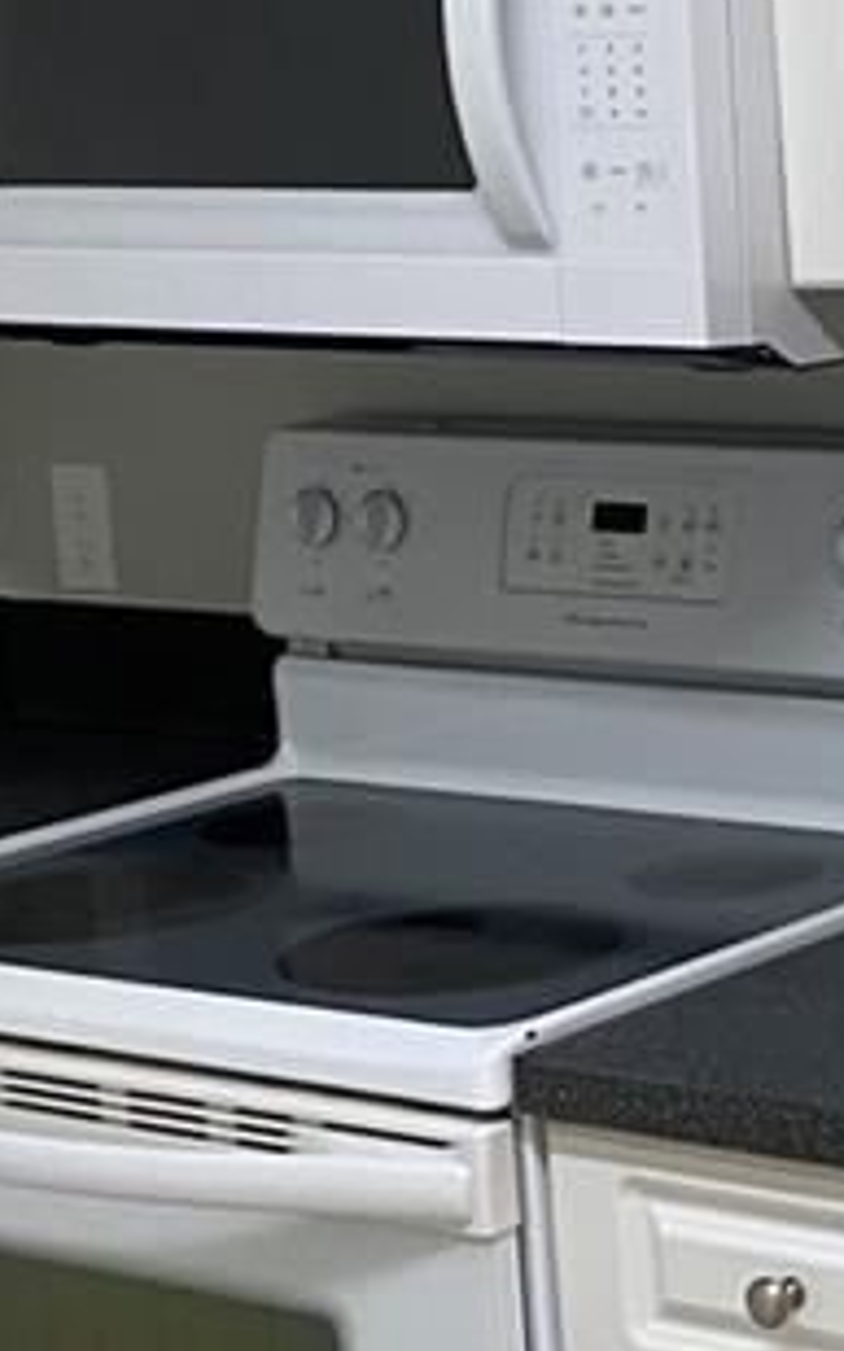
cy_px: 700
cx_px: 1041
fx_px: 3940
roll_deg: +2.7
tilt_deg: -8.1
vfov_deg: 19.5
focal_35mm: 107
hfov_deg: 11.9
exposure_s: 1/60
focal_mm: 4.25
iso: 100
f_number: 1.8
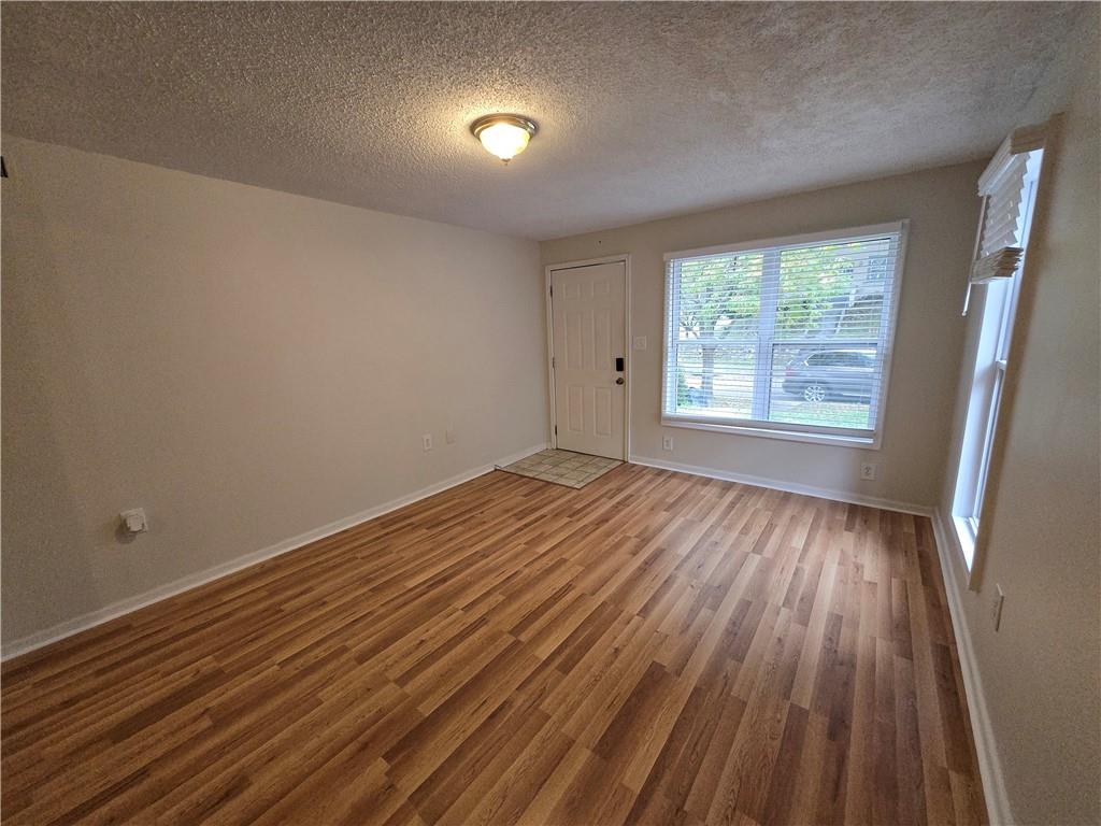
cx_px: 550
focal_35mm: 13
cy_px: 413
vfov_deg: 89.9
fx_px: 413
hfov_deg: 106.2
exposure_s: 1/60
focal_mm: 1.7
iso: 320
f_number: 2.2
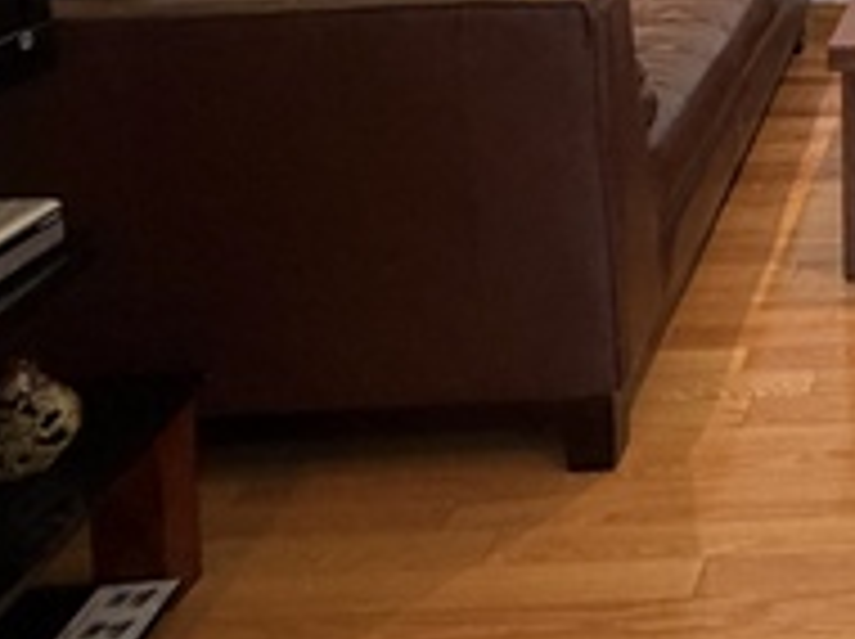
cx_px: 1161
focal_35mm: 59
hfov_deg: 26.7
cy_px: -292
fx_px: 1455
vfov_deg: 21.3
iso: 320
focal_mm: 2.22
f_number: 2.2
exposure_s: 1/60
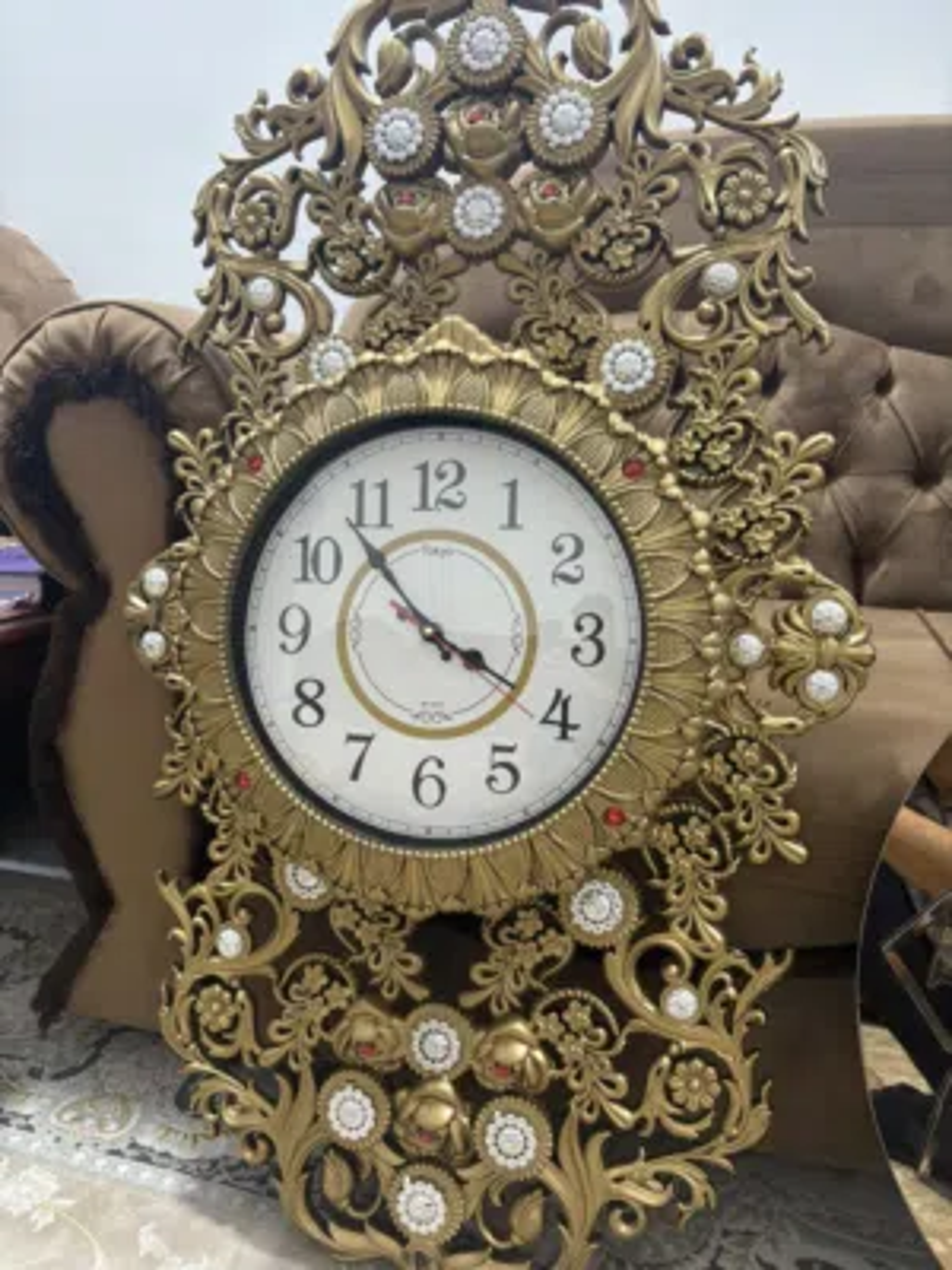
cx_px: 476
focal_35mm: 26
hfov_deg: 53.1
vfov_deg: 67.3
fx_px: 953
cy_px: 635
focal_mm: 5.96
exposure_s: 1/50
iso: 160
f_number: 1.6
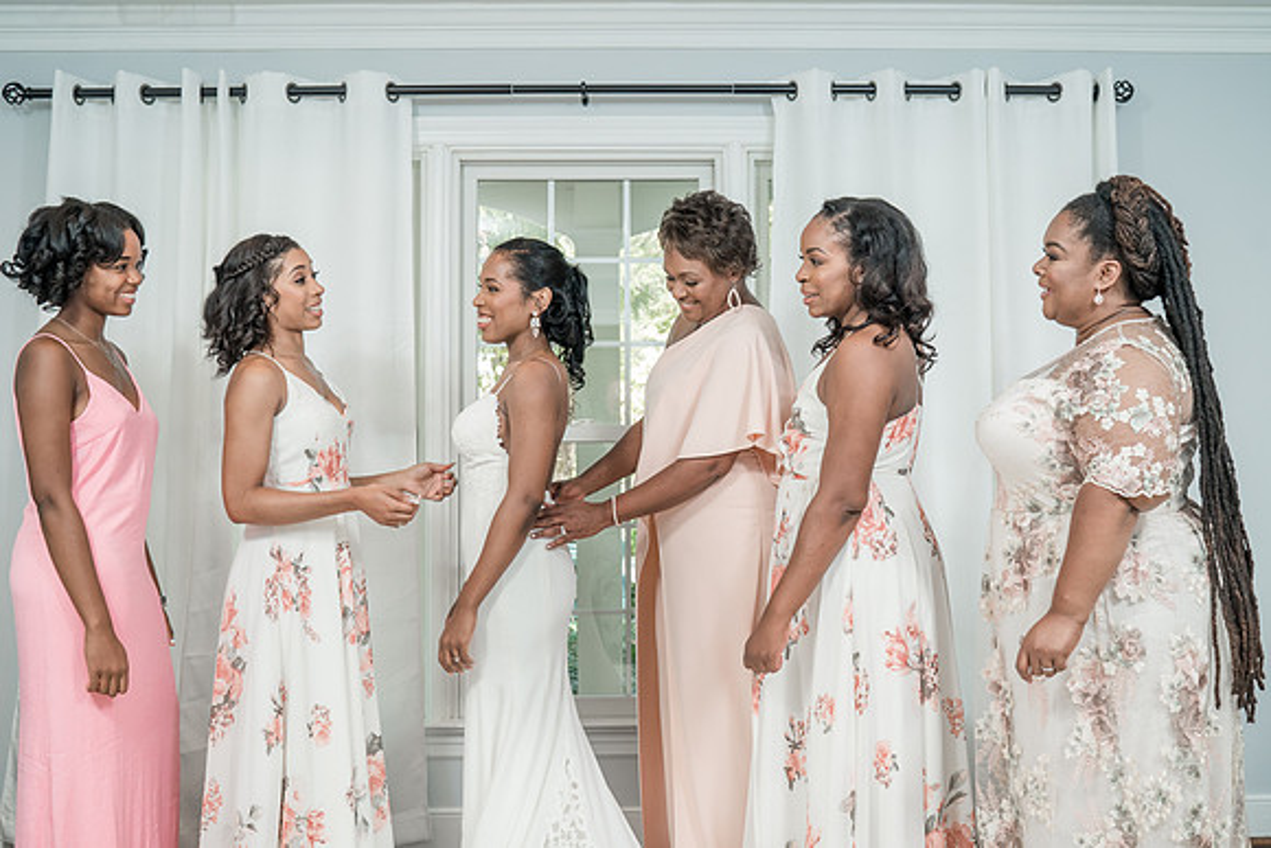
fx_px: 1311
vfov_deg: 35.8
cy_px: 405
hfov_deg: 51.7
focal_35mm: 37
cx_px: 663
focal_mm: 35
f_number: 5.6
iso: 1600
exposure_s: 1/200
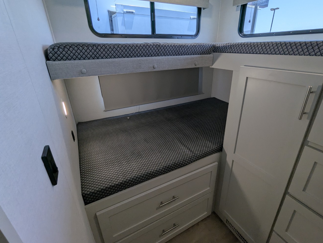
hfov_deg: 90.9
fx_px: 159
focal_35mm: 17
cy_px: 118
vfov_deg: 74.8
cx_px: 170
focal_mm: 2.35
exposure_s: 1/186
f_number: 2.2
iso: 46
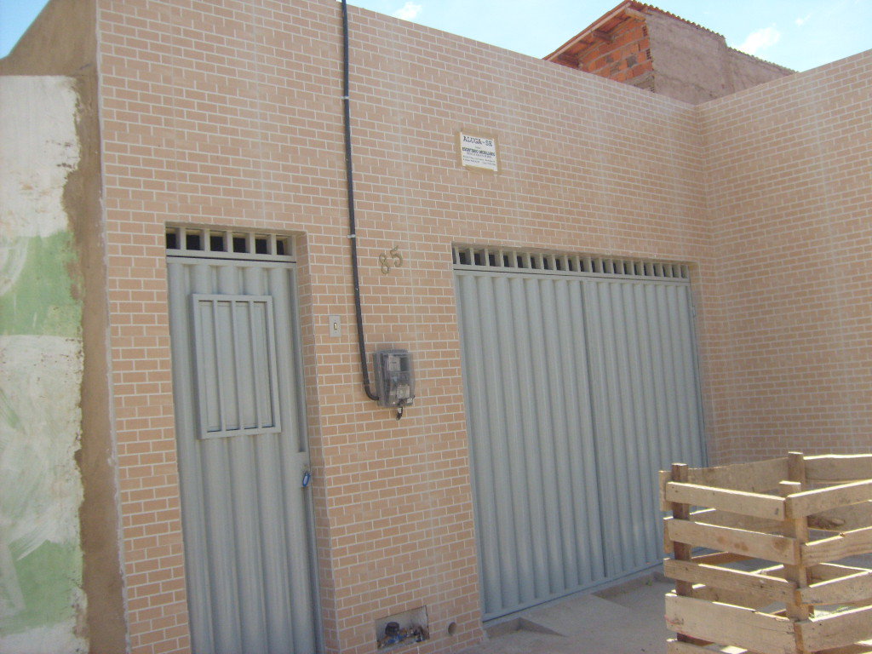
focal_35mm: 35
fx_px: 882
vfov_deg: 40.7
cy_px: 327
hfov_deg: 52.6
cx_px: 436
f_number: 7.1
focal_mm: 5.8
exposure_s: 1/180
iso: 80
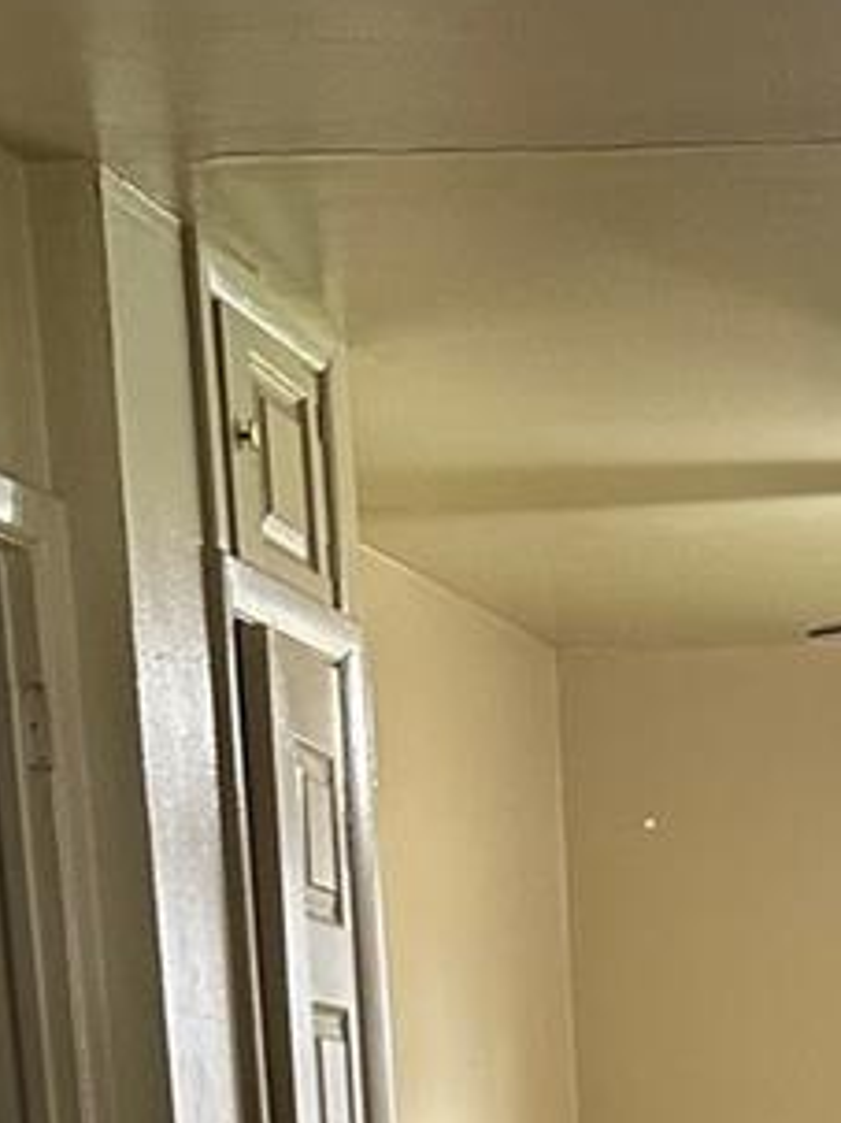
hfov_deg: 14.9
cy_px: 2057
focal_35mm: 95
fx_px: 3080
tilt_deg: -14.7
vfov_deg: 16.9
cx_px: 1097
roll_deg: +0.7
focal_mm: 6.86
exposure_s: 1/60
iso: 320
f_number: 1.78
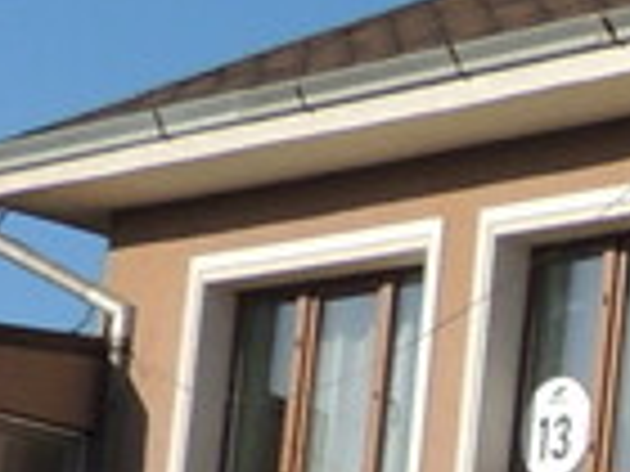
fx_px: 3203
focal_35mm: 176
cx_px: 1323
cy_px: 845
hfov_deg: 10.2
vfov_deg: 8.1
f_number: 3
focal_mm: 4.3
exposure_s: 1/1600
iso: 100
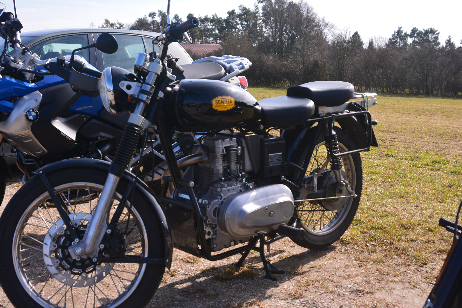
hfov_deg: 46.4
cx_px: 231
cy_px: 154
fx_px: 539
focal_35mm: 42
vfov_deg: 31.9
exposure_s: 1/250
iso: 200
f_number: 8
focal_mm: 28
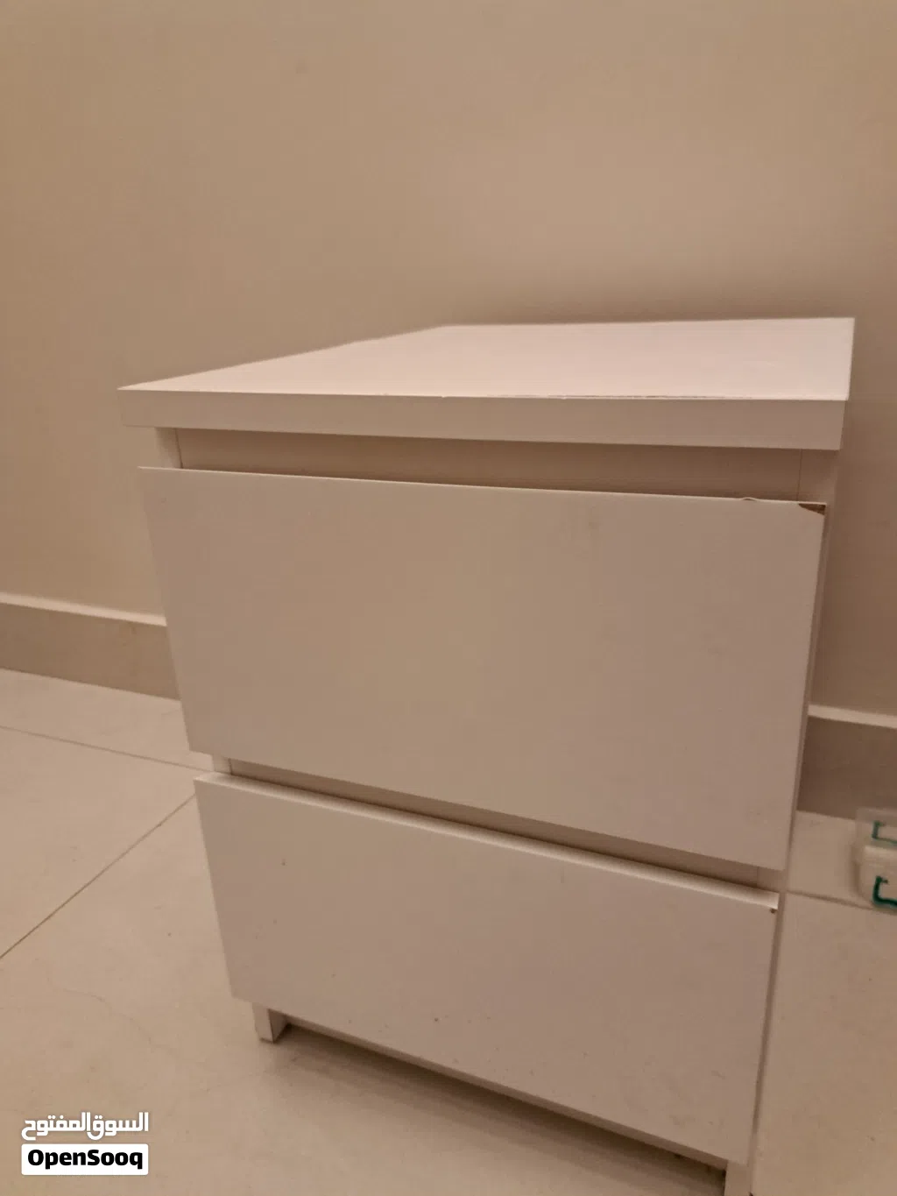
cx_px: 448
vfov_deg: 71.6
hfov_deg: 56.8
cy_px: 598
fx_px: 829
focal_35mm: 24
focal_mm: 5.23
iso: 400
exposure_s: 1/33
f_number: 1.8
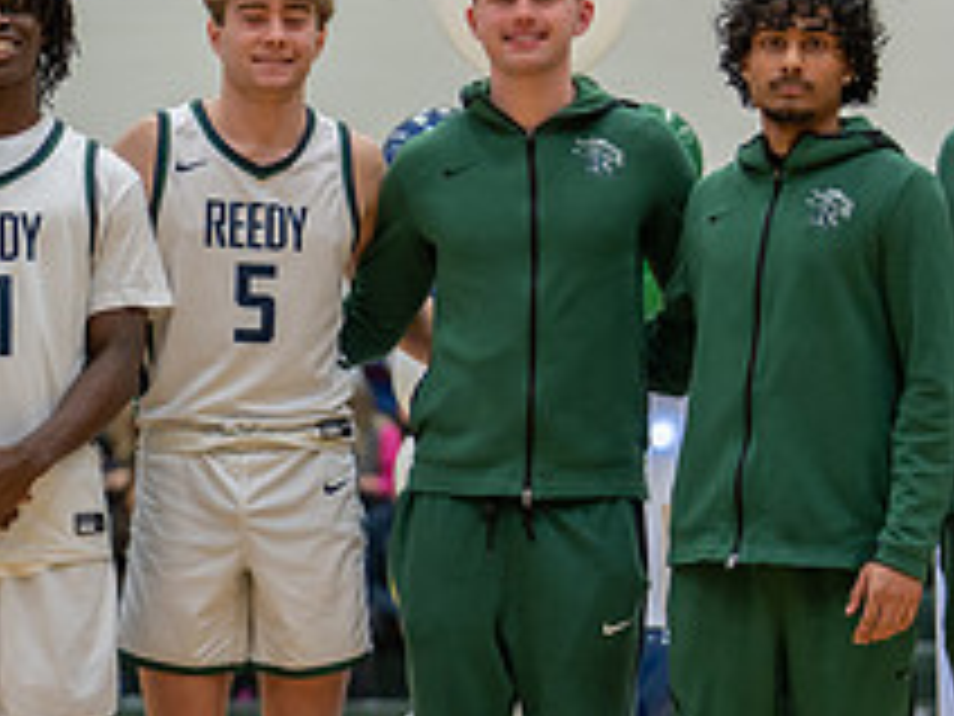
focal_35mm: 144
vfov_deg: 10.3
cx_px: 30
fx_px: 3969
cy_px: 536
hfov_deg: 13.5
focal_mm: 50
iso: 320
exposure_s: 1/400
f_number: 1.2
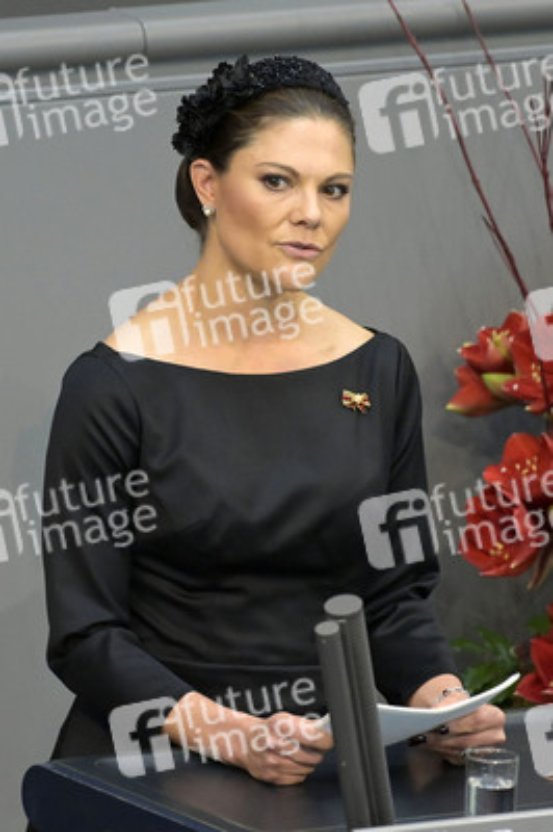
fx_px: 9232
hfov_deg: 3.4
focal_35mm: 400
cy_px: 416
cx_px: 276
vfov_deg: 5.2
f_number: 5.6
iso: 10000
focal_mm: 400
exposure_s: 1/320
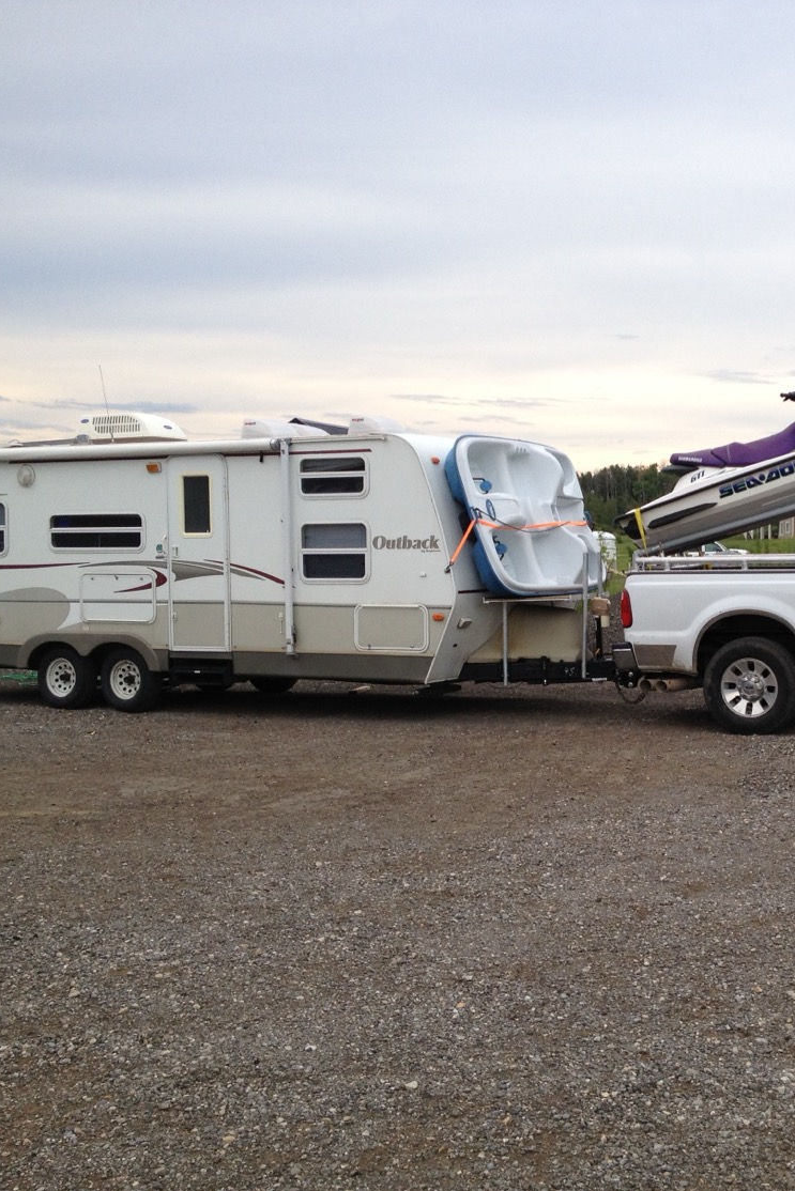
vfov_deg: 40.3
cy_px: 593
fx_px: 1622
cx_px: 656
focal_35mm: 49
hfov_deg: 26.9
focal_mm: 4.28
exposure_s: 1/167
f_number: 2.4
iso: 64
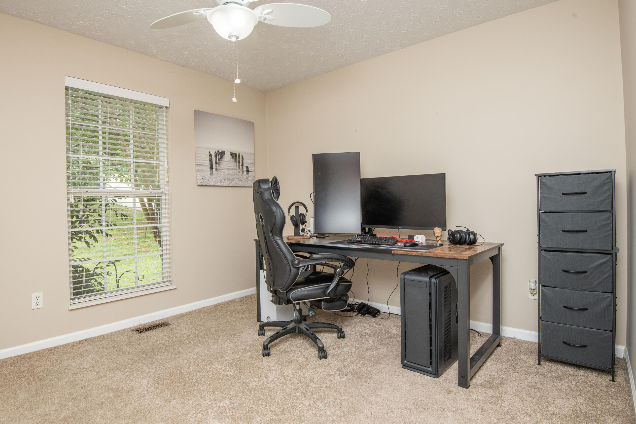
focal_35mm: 19
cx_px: 297
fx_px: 336
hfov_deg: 86.8
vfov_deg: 64.6
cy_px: 209
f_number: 10
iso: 400
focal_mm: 16
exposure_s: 1/60
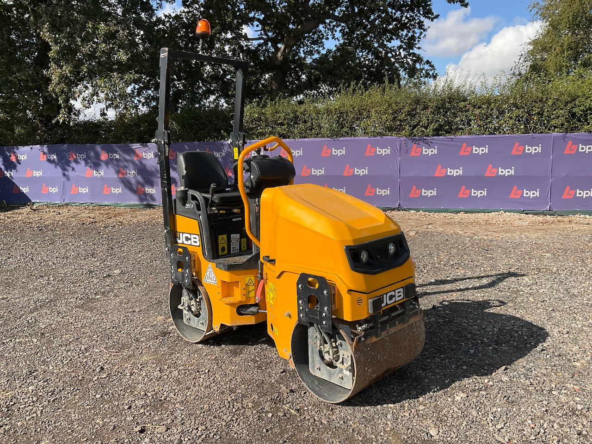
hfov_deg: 61.7
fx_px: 496
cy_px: 222
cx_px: 296
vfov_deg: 48.2
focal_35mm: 29
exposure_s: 1/1534
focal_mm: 3
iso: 16
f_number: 1.8
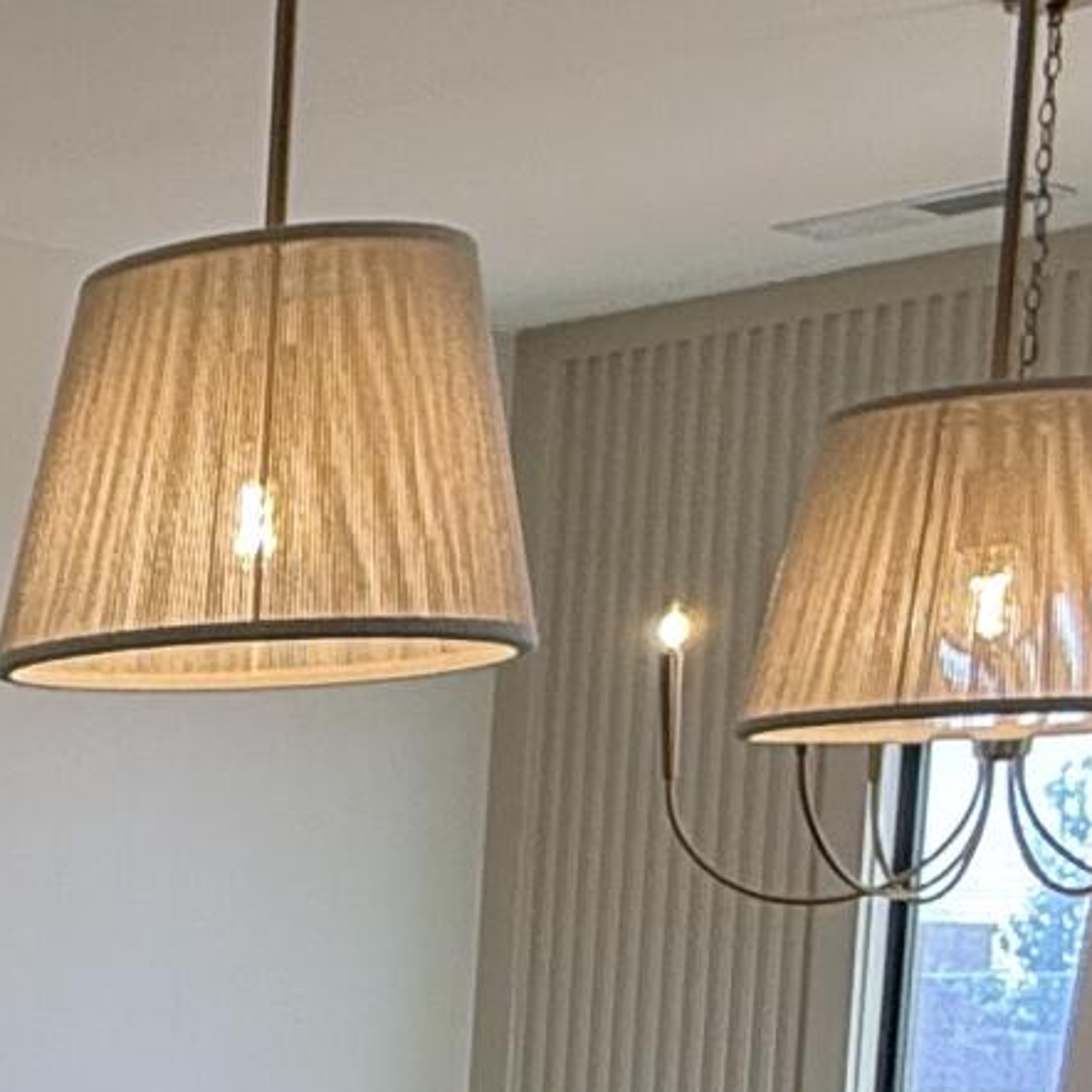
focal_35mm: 84
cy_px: 1258
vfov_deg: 19.6
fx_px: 2998
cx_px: -1401
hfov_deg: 14.7
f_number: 2.2
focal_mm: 2.22
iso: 80
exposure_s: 1/120
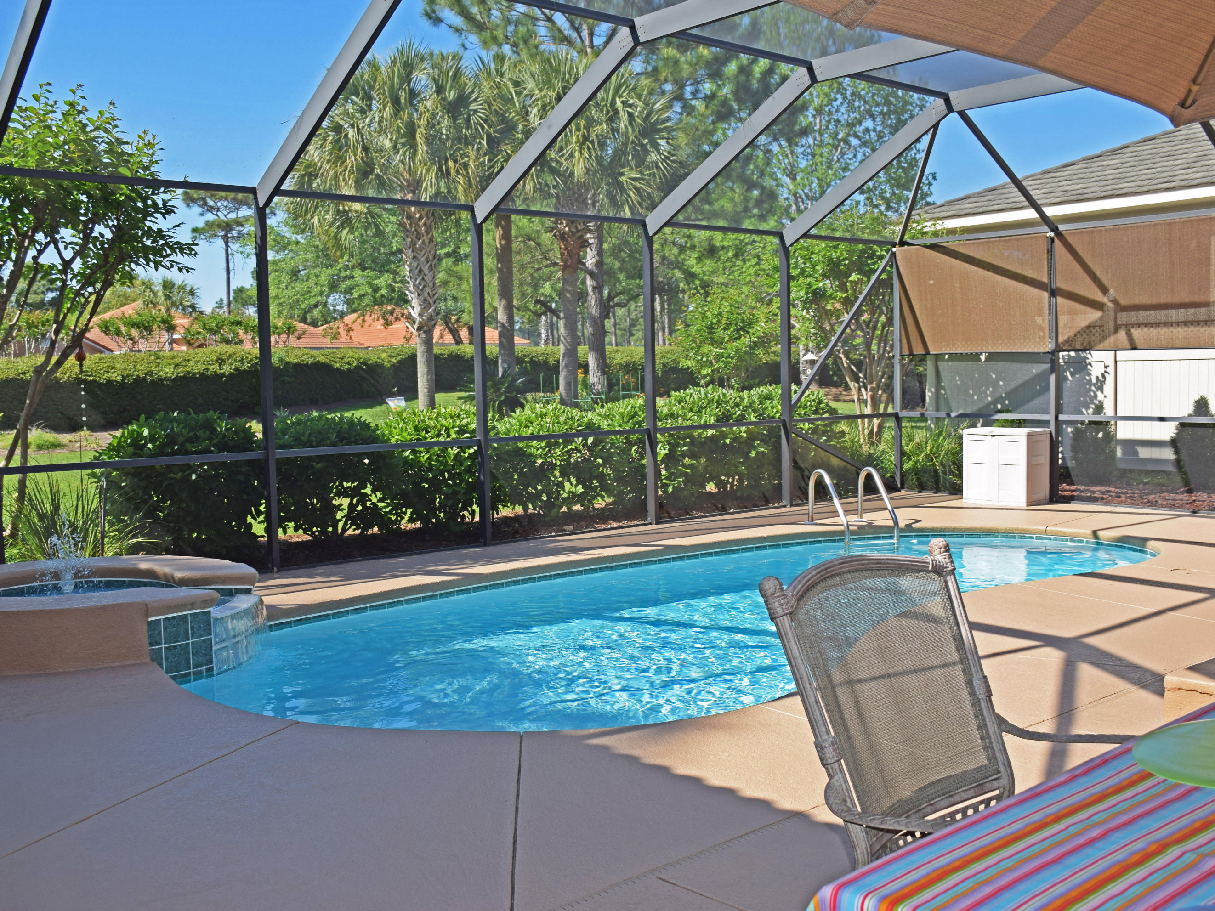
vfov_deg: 39.7
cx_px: 554
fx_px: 1264
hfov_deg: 51.3
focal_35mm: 36
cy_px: 456
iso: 100
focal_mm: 22
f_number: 6.3
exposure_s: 1/160
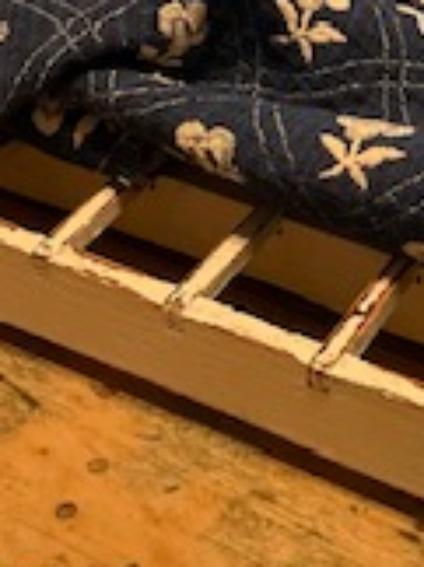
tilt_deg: -17.2
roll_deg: +0.1
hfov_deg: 14.2
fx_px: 1687
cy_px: -406
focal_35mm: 103
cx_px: 392
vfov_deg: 16.5
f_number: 1.6
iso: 320
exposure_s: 1/60
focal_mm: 4.2
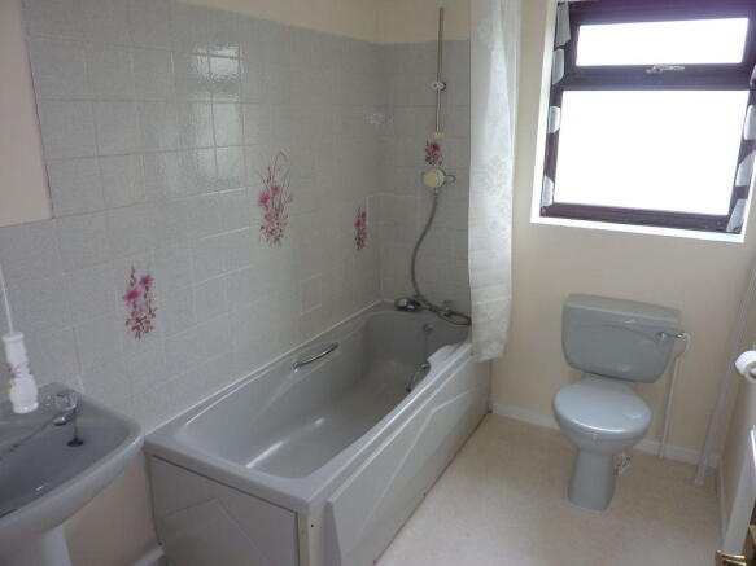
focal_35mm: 25
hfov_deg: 69.4
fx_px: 546
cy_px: 283
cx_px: 378
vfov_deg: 54.9
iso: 100
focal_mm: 4.1
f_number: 3.3
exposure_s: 1/15
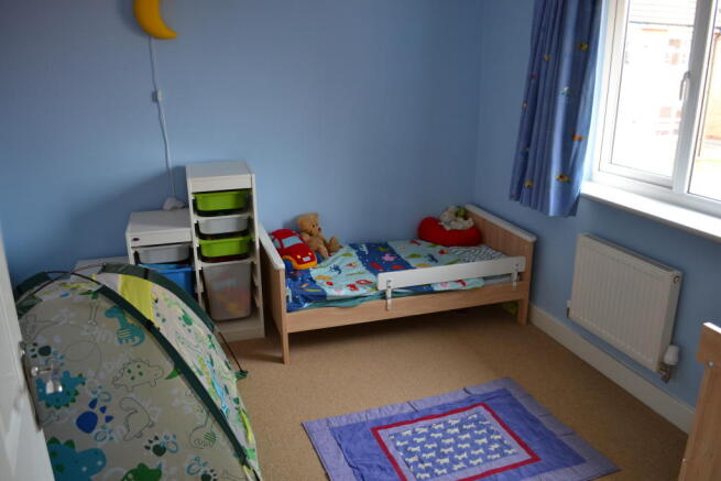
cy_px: 240
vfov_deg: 48.0
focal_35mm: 27
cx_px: 360
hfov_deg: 67.4
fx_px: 541
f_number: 3.5
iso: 400
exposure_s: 1/60
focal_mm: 18
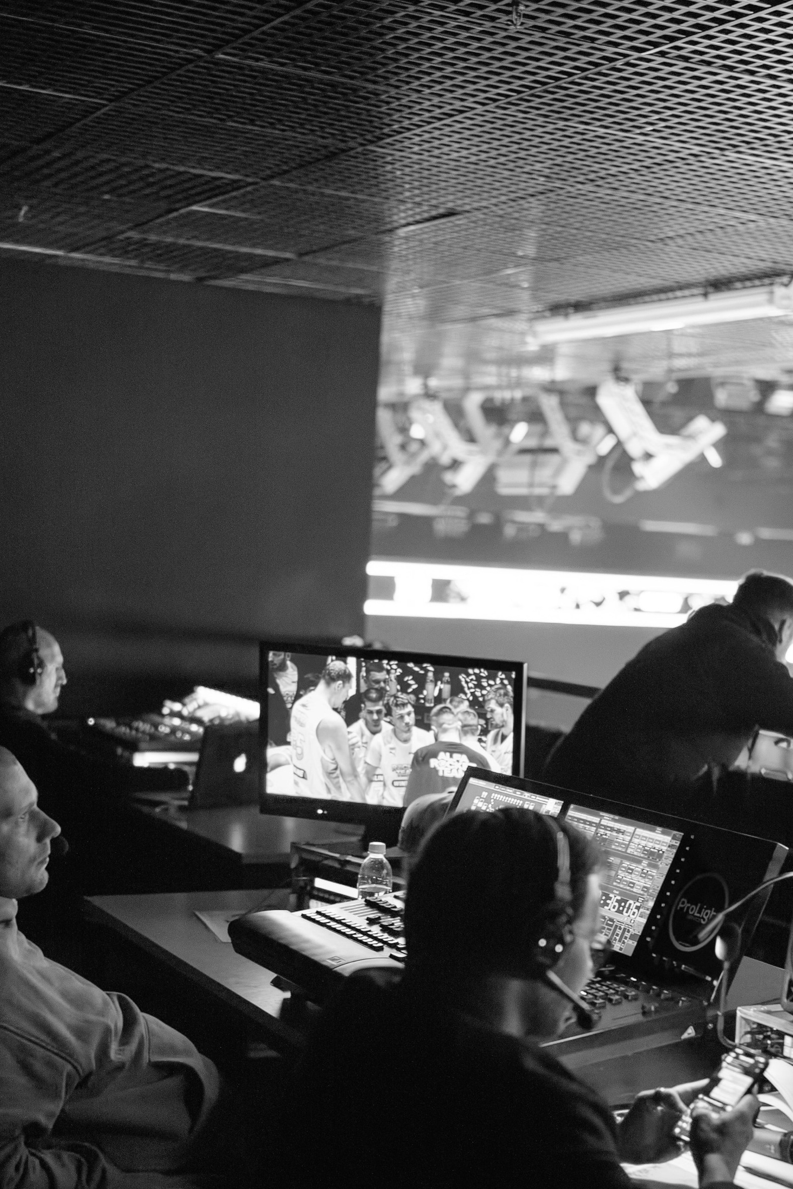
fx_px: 2015
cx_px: 523
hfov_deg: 22.2
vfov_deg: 32.6
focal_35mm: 61
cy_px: 780
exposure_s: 1/100
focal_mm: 35
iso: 250
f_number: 1.4
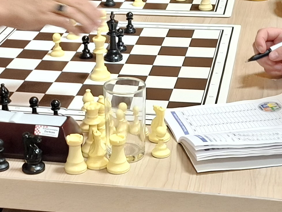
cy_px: 45
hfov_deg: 20.4
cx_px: 131
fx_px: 782
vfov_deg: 15.3
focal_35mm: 96
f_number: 1.8
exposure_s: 1/33
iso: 250
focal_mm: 5.54
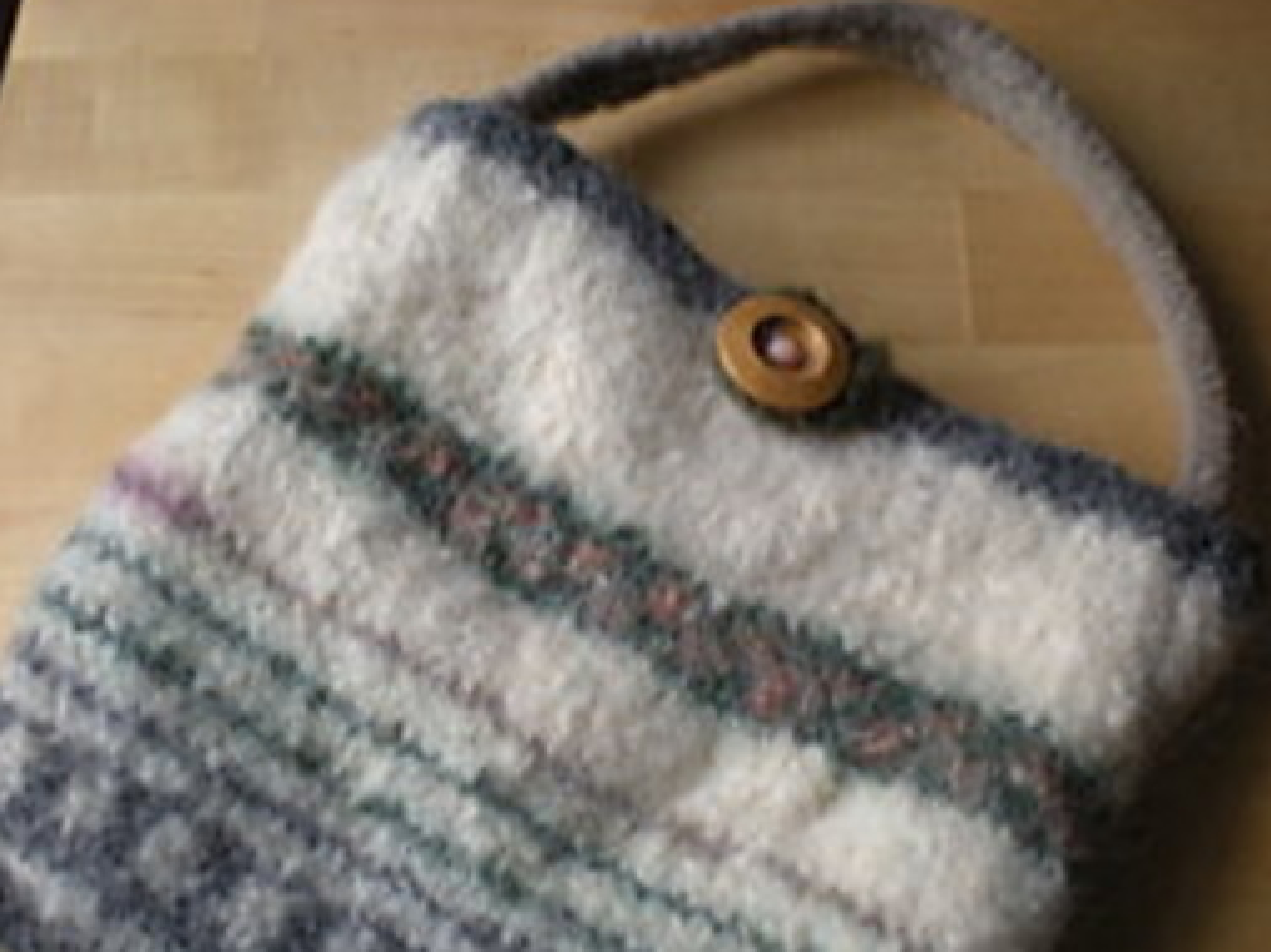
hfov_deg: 39.7
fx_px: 1762
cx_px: 637
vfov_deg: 30.2
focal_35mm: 48
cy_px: 566
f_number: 3.1
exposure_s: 1/61.1
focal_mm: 6.3
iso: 192
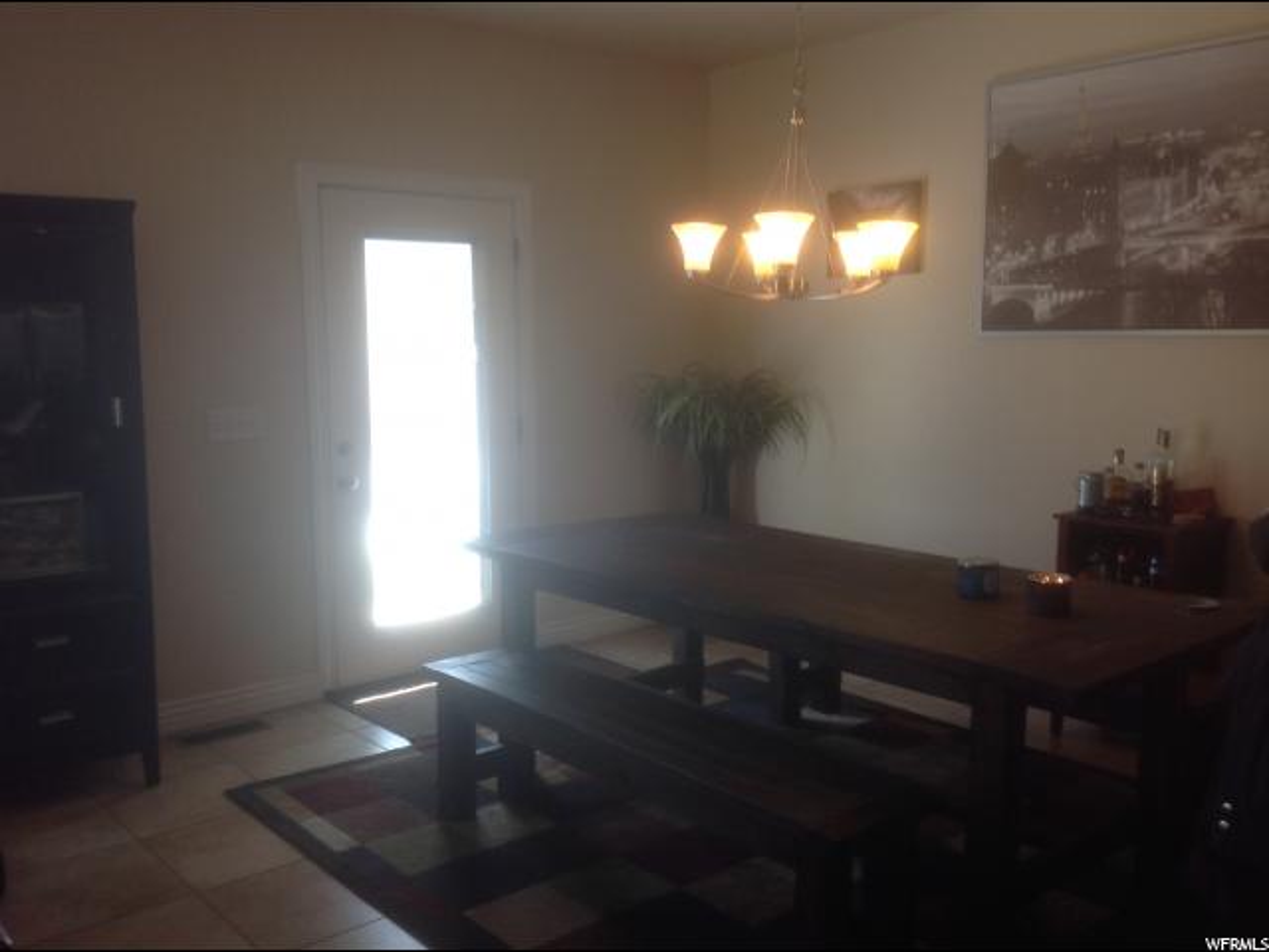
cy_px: 476
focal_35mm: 35
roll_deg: -0.4
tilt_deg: -6.2
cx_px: 634
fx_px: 1283
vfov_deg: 40.7
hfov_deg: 52.6
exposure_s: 1/40
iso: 50
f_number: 2.4
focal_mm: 4.28
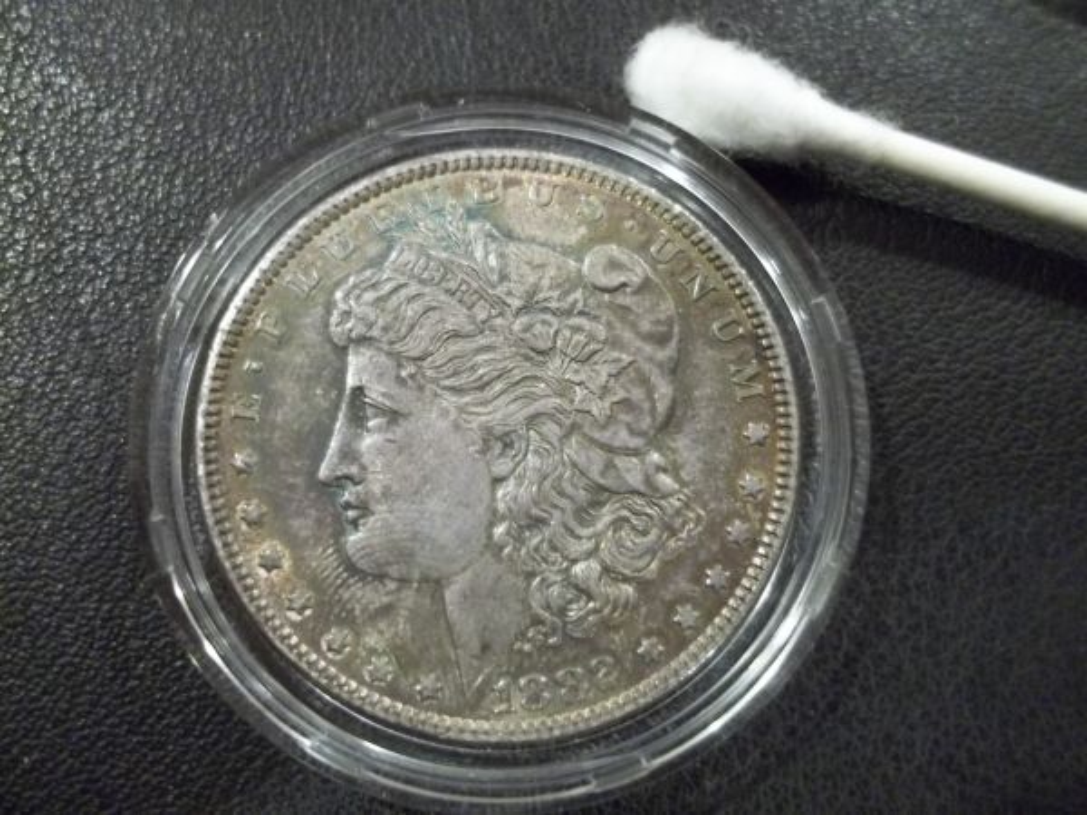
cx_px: 544
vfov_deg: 39.7
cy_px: 408
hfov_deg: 51.4
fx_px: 1130
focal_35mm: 36
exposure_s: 1/8
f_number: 3.1
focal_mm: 6.5
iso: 320
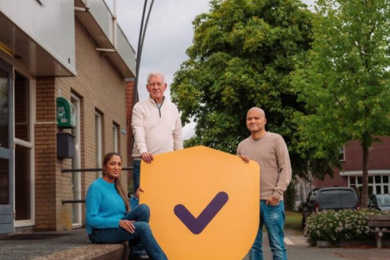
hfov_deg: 34.4
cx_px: 165
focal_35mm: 58
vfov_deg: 23.4
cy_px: 149
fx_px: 629
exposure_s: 1/640
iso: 250
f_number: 5
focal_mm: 43
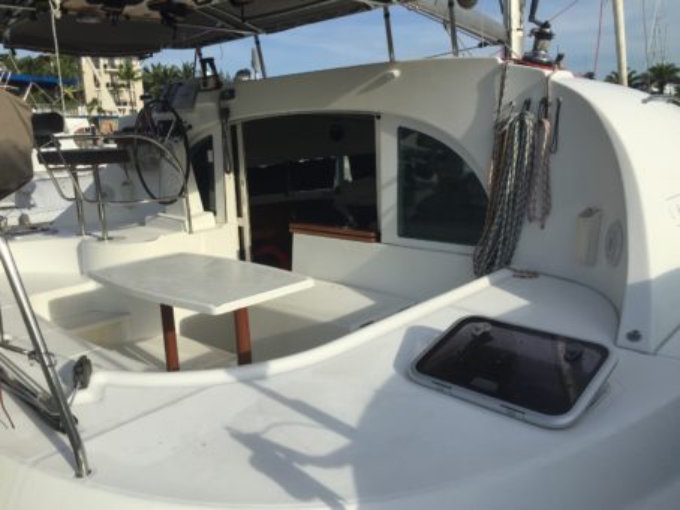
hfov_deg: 61.7
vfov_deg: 48.2
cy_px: 255
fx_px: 569
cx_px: 340
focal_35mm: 29
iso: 32
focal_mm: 4.15
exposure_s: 1/2825
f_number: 2.2
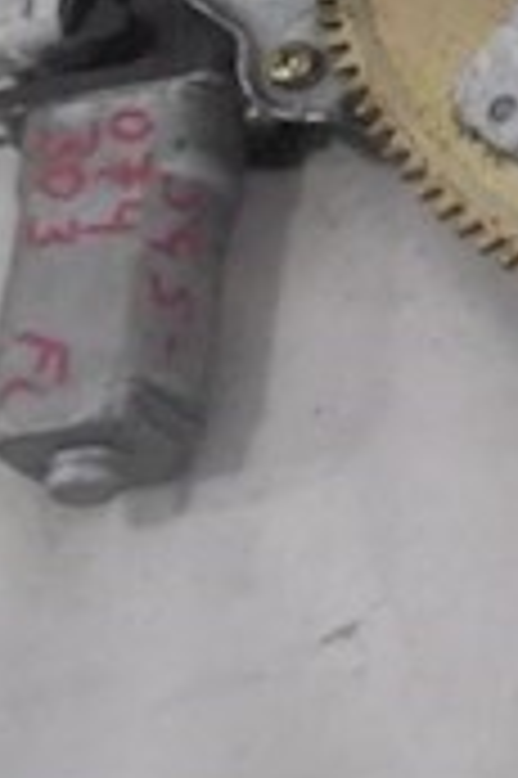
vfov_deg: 18.9
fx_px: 2162
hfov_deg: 11.3
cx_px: 1252
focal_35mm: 100
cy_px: -238
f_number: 3.5
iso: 400
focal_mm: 4.6
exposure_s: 1/30
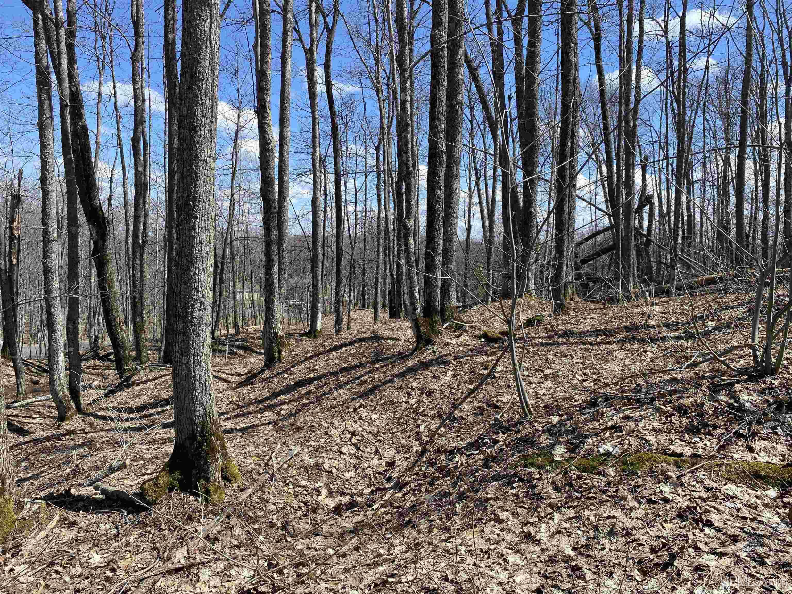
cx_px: 396
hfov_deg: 67.3
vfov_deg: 53.1
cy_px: 297
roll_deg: -1.9
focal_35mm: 26
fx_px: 595
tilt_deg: -2.5
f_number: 1.8
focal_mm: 4.25
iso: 32
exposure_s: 1/1838
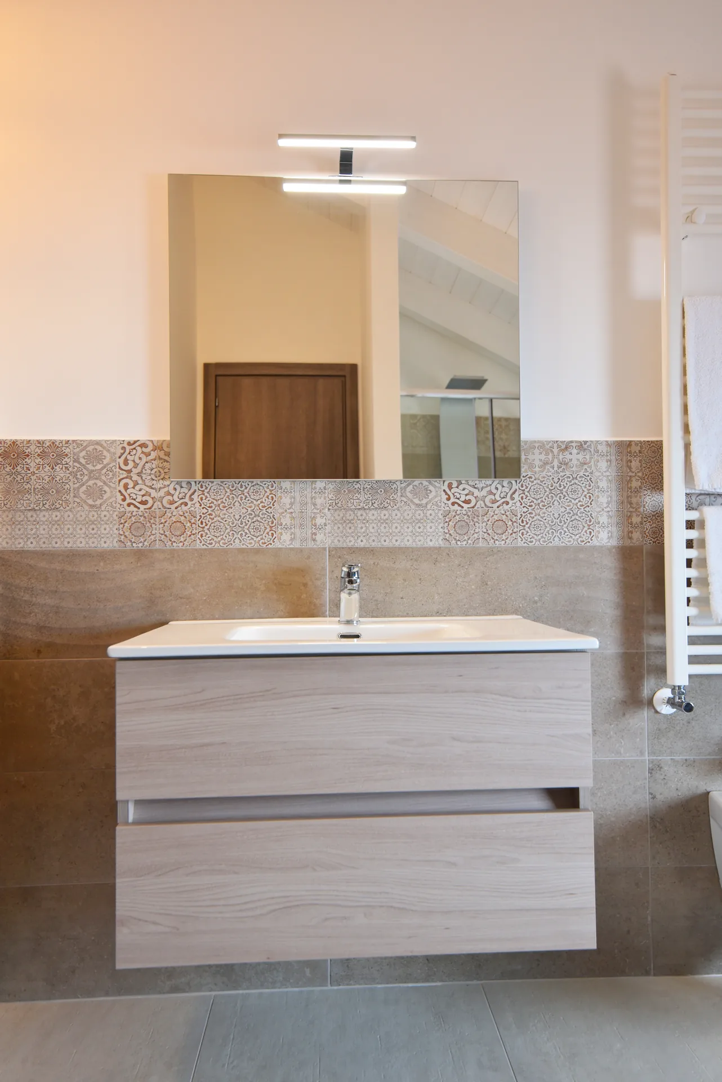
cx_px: 361
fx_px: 691
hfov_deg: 55.2
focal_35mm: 23
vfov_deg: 76.1
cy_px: 541
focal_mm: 23
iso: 500
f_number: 2.8
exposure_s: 1/125
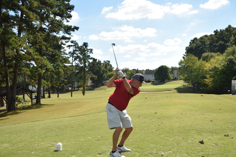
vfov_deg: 30.5
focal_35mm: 44
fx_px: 288
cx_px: 121
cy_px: 91
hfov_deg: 44.5
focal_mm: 24
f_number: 4
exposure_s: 1/800
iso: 100
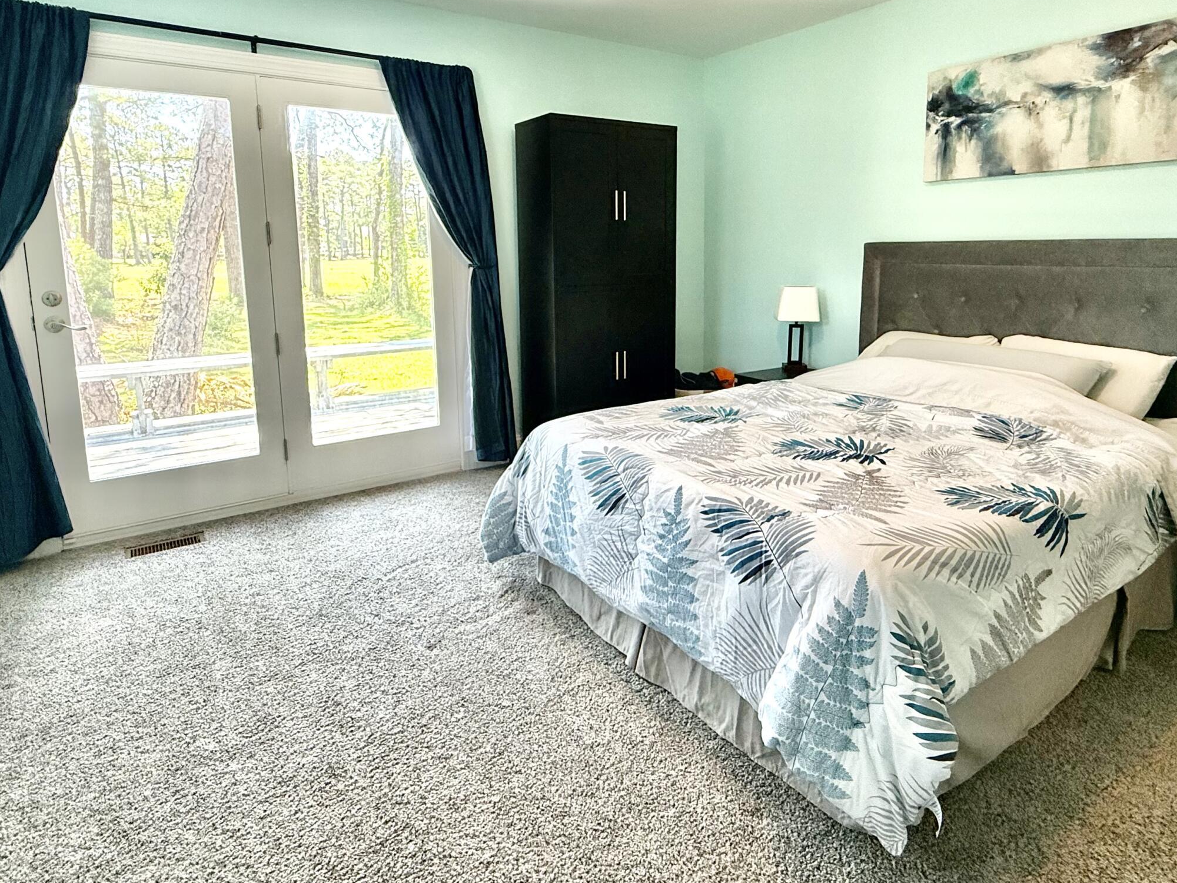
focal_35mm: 21
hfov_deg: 78.9
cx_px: 619
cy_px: 343
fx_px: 714
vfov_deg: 62.7
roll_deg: +0.4
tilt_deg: -6.8
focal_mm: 2.22
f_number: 2.2
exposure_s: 1/99
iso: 160
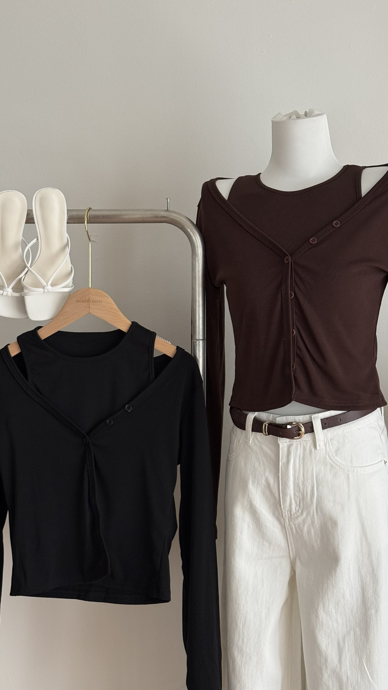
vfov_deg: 39.2
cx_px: 196
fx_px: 969
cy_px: 349
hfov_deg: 22.6
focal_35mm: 53
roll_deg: -0.3
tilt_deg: -3.2
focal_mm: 6.76
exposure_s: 1/114
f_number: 1.78
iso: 100
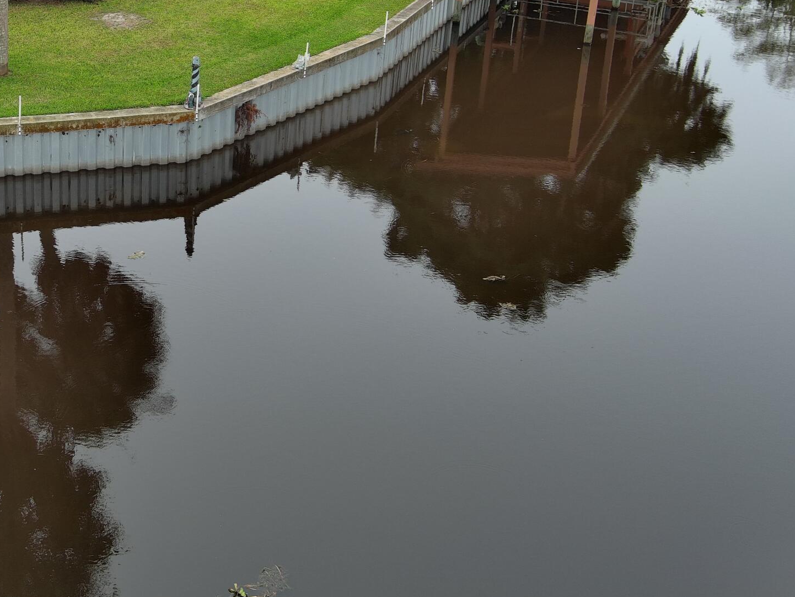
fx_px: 1332
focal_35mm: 58
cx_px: 125
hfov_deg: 32.1
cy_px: 106
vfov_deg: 24.8
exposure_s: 1/368
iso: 100
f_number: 2.8
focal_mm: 10.57
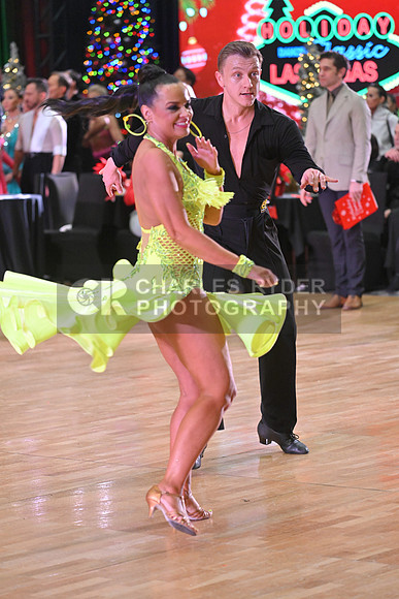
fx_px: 2243
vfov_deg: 15.2
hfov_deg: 10.2
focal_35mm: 135
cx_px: 200
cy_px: 300
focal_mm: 135
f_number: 4
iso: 4000
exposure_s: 1/400
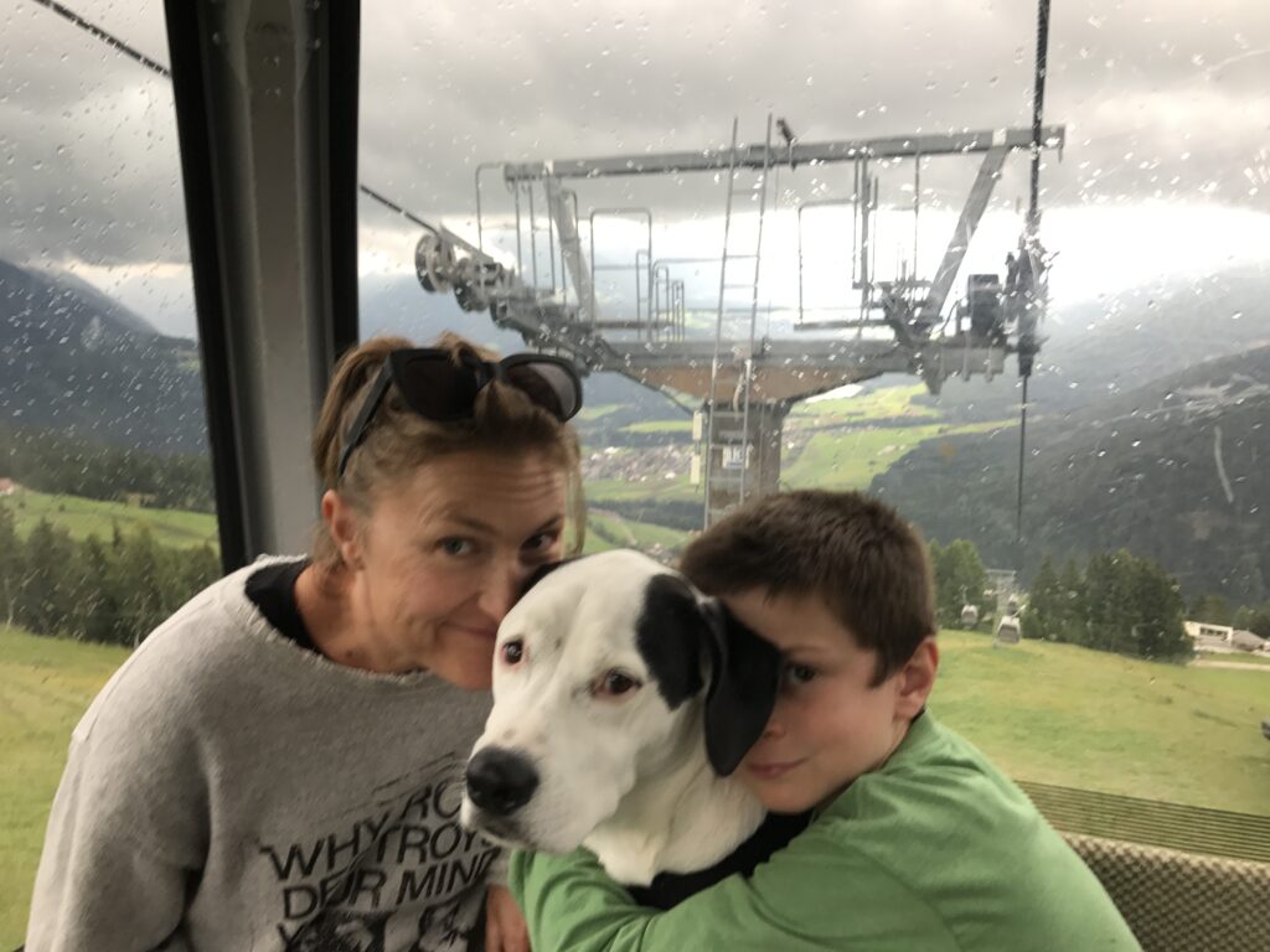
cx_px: 635
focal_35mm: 28
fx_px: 1027
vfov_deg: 49.7
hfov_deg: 63.4
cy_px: 476
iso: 25
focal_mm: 3.99
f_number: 1.8
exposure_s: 1/50
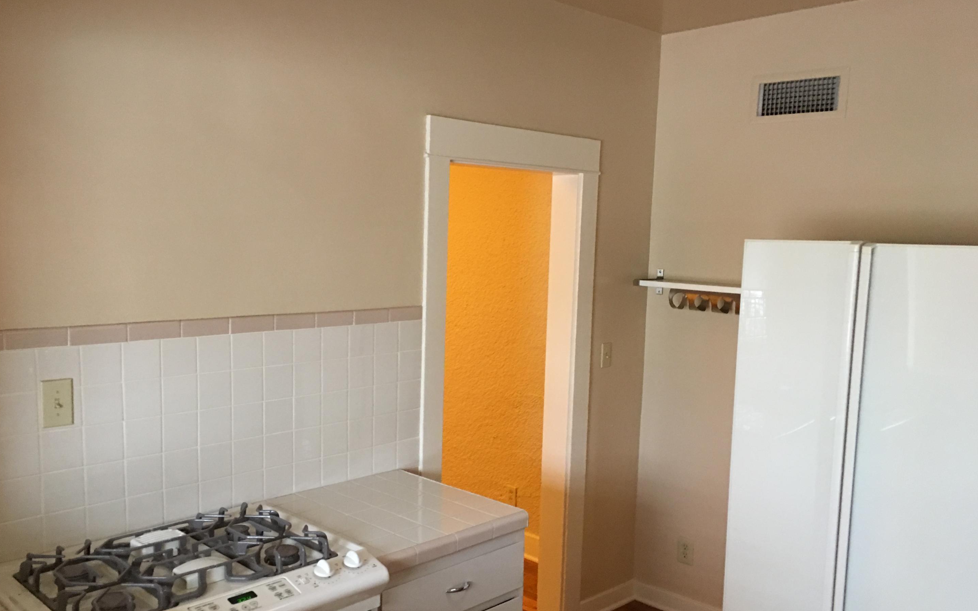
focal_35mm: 32
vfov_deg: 39.3
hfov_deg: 59.6
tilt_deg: -6.4
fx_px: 853
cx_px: 477
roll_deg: -1.3
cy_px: 347
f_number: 2.2
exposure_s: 1/10
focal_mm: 4.15
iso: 100
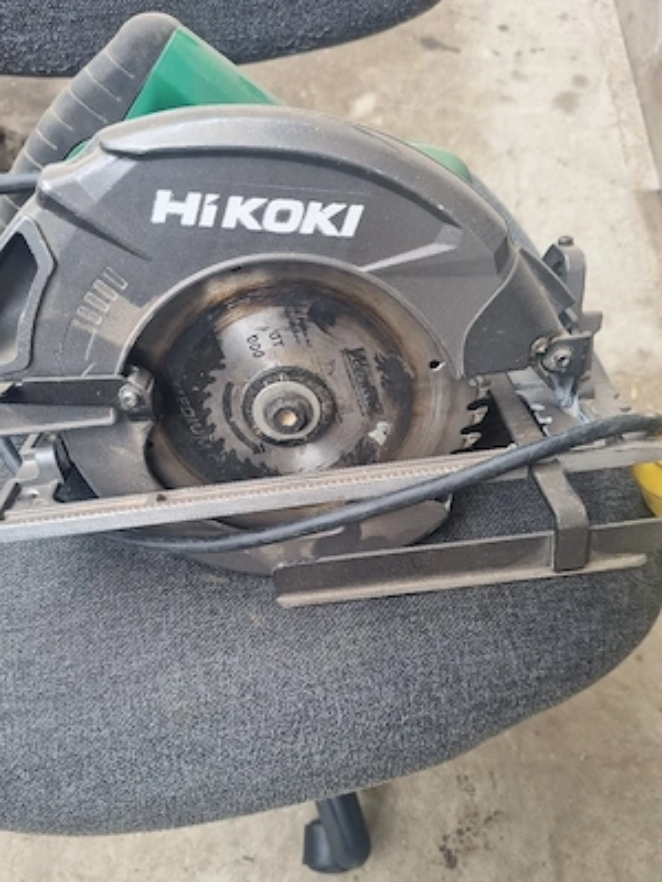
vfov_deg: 67.3
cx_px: 331
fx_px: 663
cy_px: 441
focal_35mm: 26
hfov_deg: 53.1
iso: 50
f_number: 1.8
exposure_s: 1/156
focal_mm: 5.4
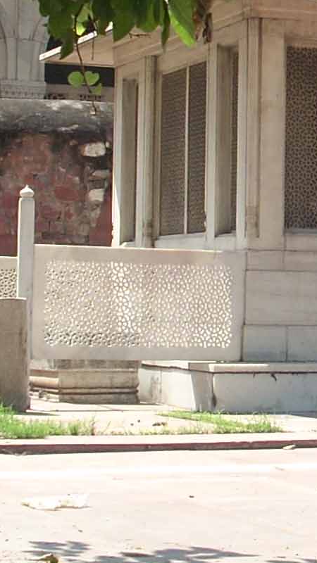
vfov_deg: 16.5
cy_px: 122
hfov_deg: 9.2
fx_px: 1928
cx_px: 473
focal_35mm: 129
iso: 64
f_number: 2.8
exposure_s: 1/439
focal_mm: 6.2
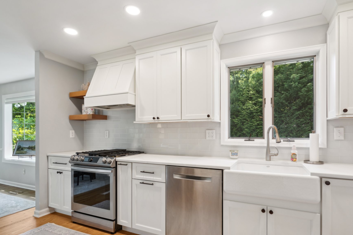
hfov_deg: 86.9
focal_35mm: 19
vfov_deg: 64.2
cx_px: 182
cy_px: 136
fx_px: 186
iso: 400
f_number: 8
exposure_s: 1/8
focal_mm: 16
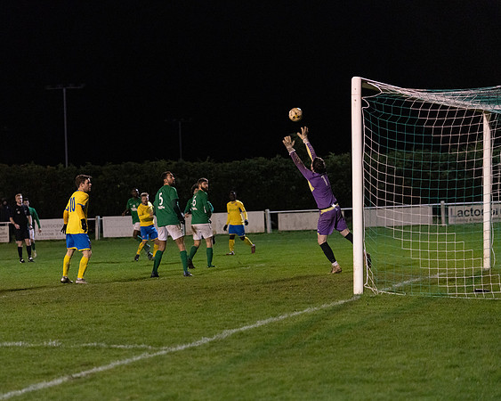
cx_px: 202
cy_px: 205
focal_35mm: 112
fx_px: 1657
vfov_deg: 13.8
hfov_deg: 17.2
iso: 5000
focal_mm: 97
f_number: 2.8
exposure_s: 1/640
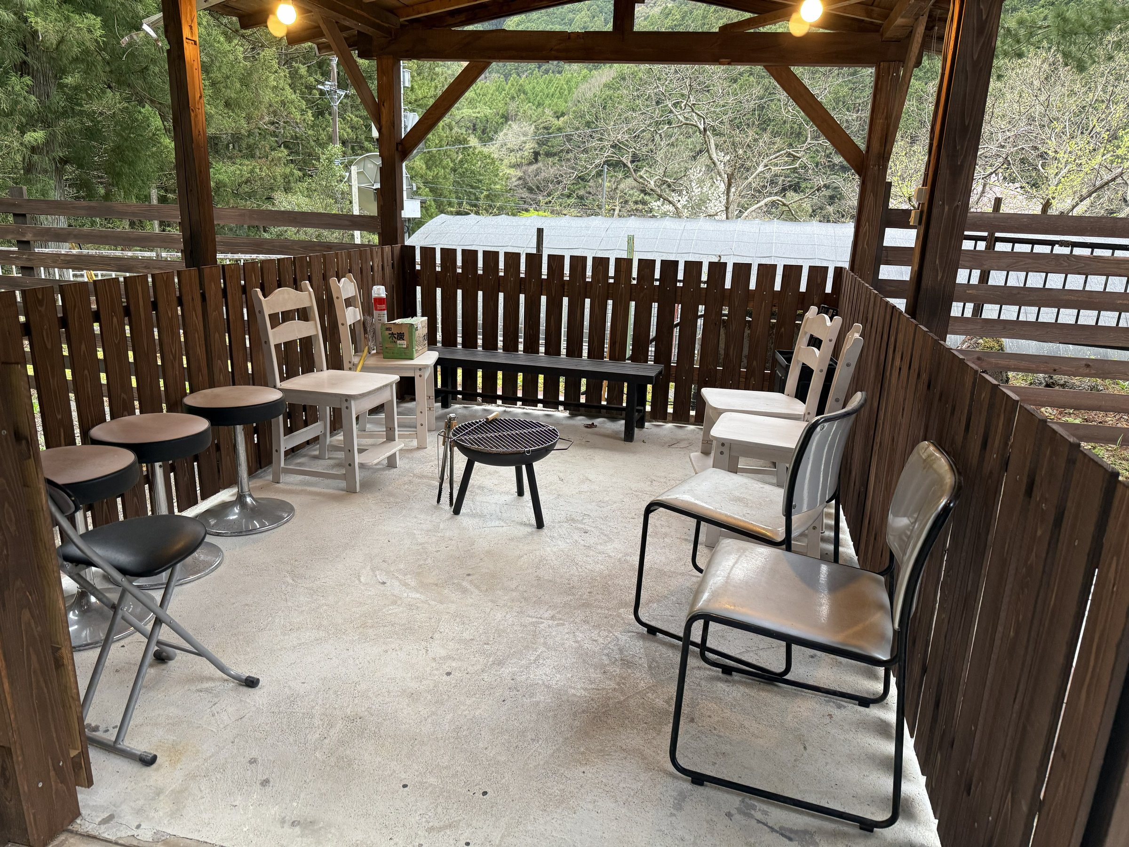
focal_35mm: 24
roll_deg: -2.8
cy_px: 424
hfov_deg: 71.6
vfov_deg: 56.8
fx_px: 783
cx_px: 564
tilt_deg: -17.4
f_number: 1.78
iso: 200
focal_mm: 6.76
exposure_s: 1/109
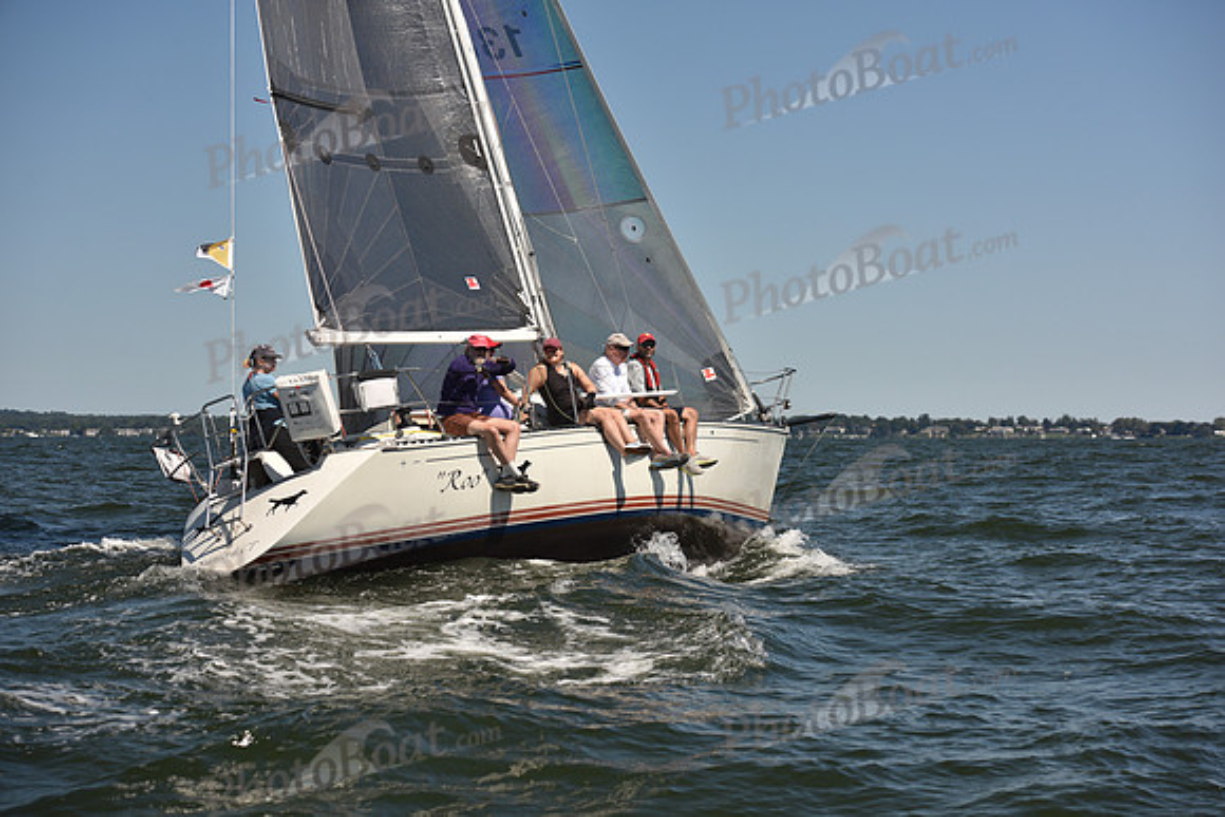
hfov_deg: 28.8
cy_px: 408
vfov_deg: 19.5
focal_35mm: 70
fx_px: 2382
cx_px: 612
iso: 250
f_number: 5
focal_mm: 70
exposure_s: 1/1250
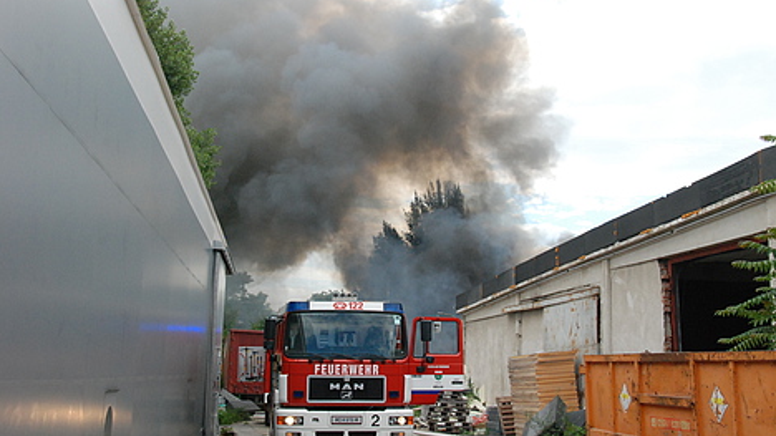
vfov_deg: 24.2
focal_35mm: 50
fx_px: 1019
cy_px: 213
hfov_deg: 41.7
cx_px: 392
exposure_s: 1/640
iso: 1000
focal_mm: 31
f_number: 13
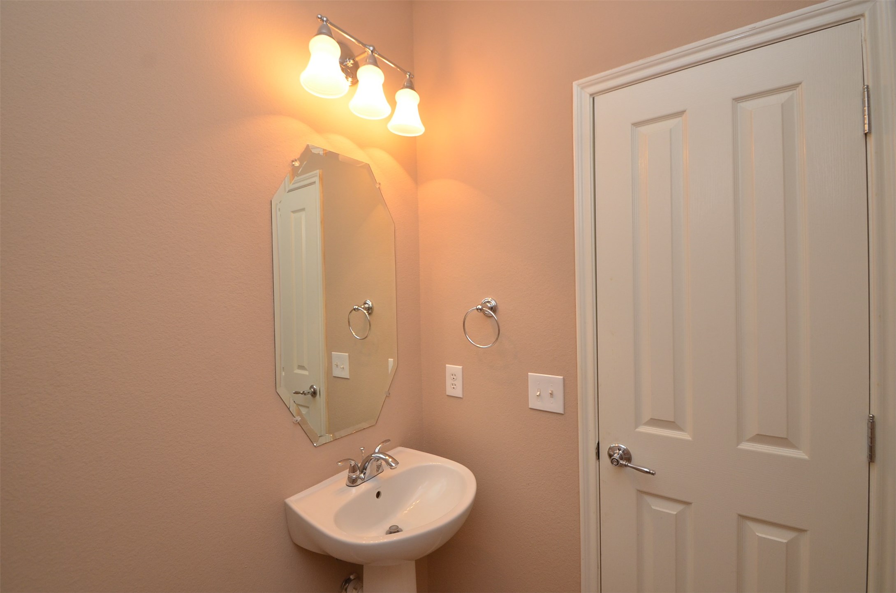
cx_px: 448
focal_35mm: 15
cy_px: 296
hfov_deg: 100.5
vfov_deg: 77.1
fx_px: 373
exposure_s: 1/60
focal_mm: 10
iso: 640
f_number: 6.3
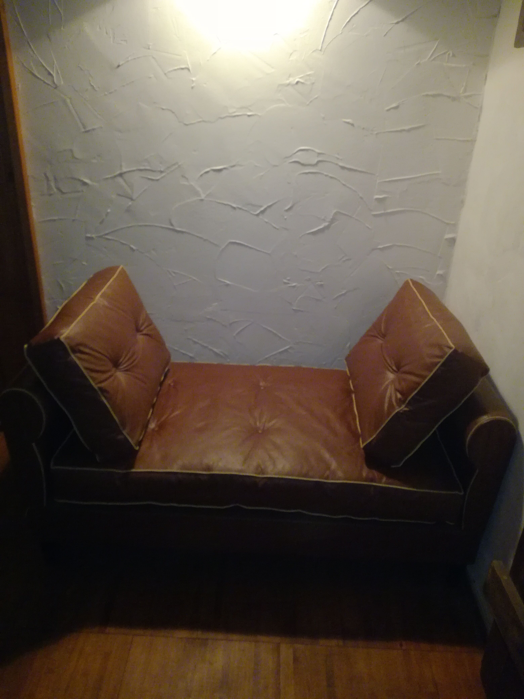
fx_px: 545
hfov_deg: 51.4
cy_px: 350
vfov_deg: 65.3
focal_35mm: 27
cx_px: 262
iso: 400
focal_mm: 3.79
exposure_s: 1/33.3
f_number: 2
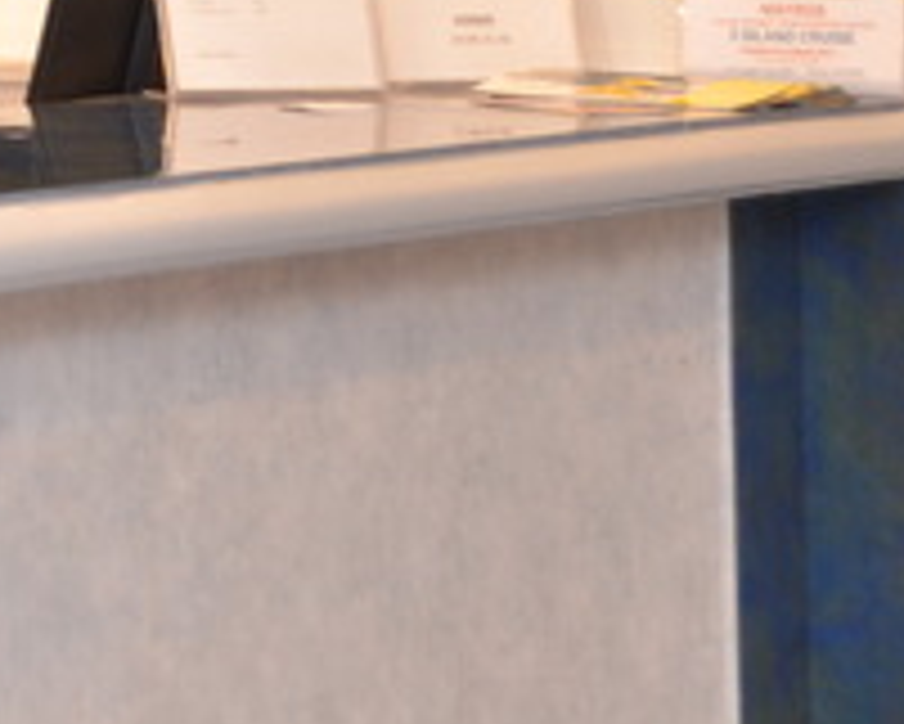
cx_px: -792
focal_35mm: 224
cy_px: -423
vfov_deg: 6.8
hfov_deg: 8.3
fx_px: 5996
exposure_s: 1/40
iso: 800
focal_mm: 40
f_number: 3.5
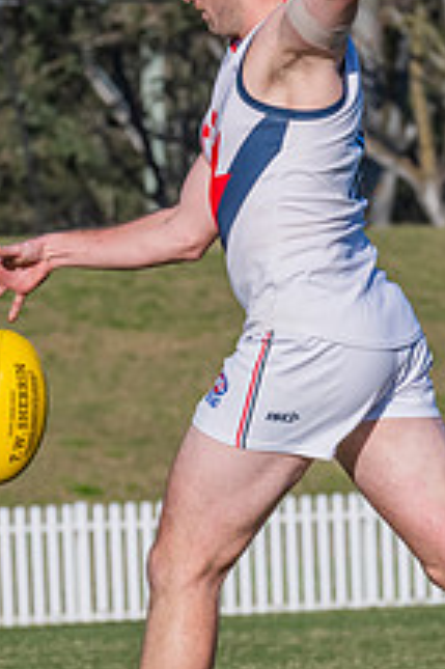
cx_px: 237
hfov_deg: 1.5
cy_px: 354
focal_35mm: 923
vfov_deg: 2.2
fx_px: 17140
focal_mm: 270
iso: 800
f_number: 14
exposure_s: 1/1250
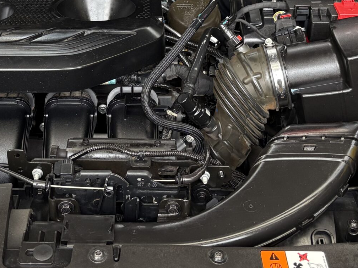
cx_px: 115
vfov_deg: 21.6
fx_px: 683
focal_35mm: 66
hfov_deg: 29.2
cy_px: 7
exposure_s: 1/121
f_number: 1.6
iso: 125
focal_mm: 5.96
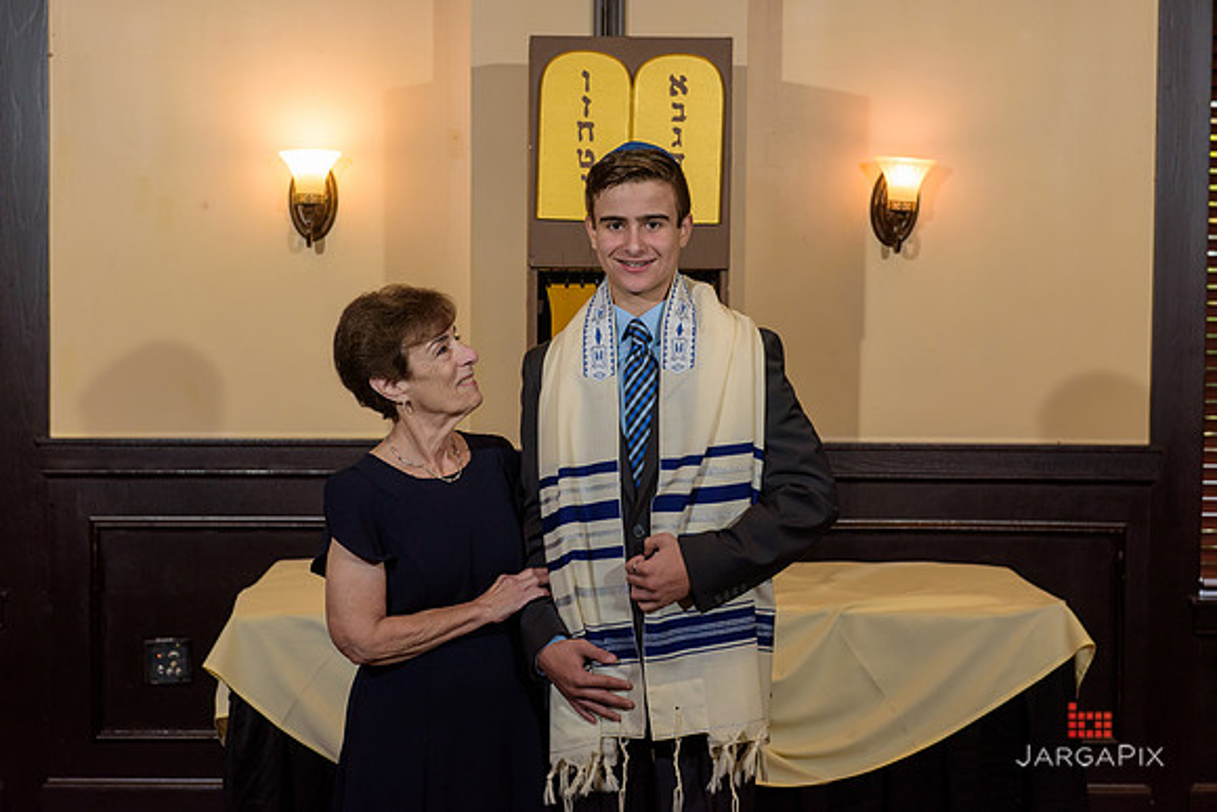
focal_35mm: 70
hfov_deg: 28.8
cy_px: 406
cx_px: 608
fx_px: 2367
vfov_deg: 19.5
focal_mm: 70
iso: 1000
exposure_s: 1/125
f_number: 5
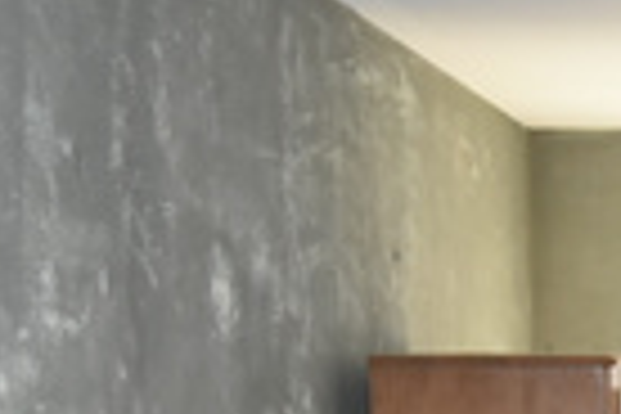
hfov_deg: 14.0
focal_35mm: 125
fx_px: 2156
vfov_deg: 10.6
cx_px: 1215
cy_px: 583
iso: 1600
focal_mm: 18
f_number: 5
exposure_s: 1/200
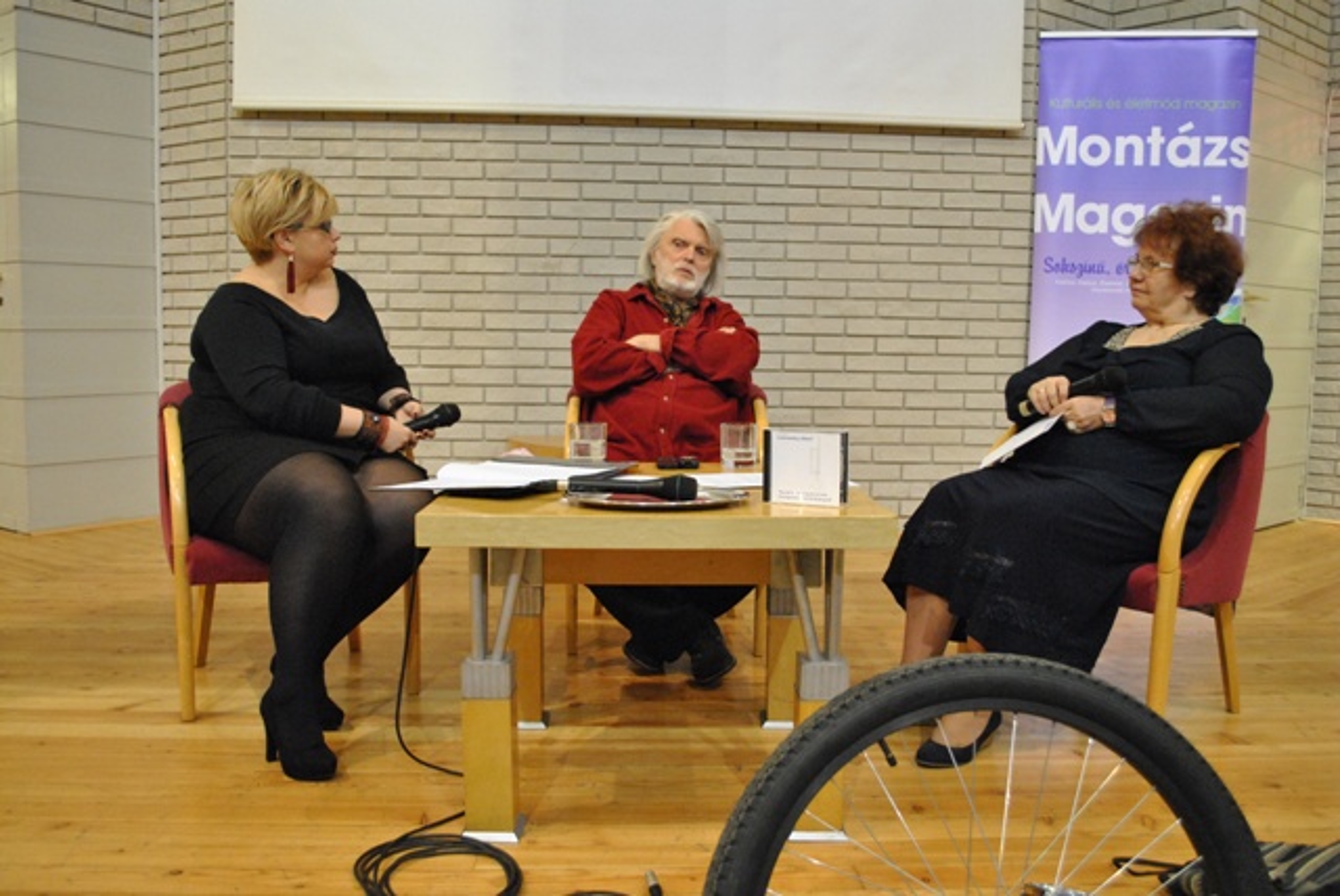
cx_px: 670
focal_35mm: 30
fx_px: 1118
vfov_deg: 43.7
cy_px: 448
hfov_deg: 61.9
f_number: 3.8
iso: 1400
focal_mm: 20
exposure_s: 1/30
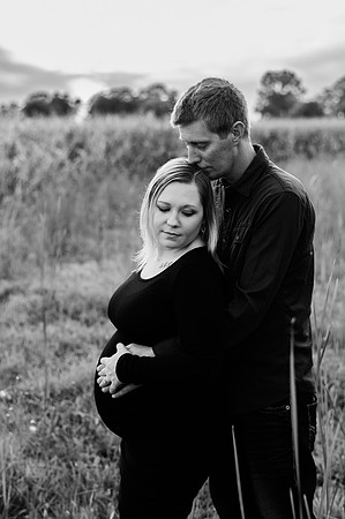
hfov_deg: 23.3
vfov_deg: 34.5
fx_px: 836
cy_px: 260
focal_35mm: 58
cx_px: 172
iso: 400
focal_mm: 58
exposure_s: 1/200
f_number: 3.2
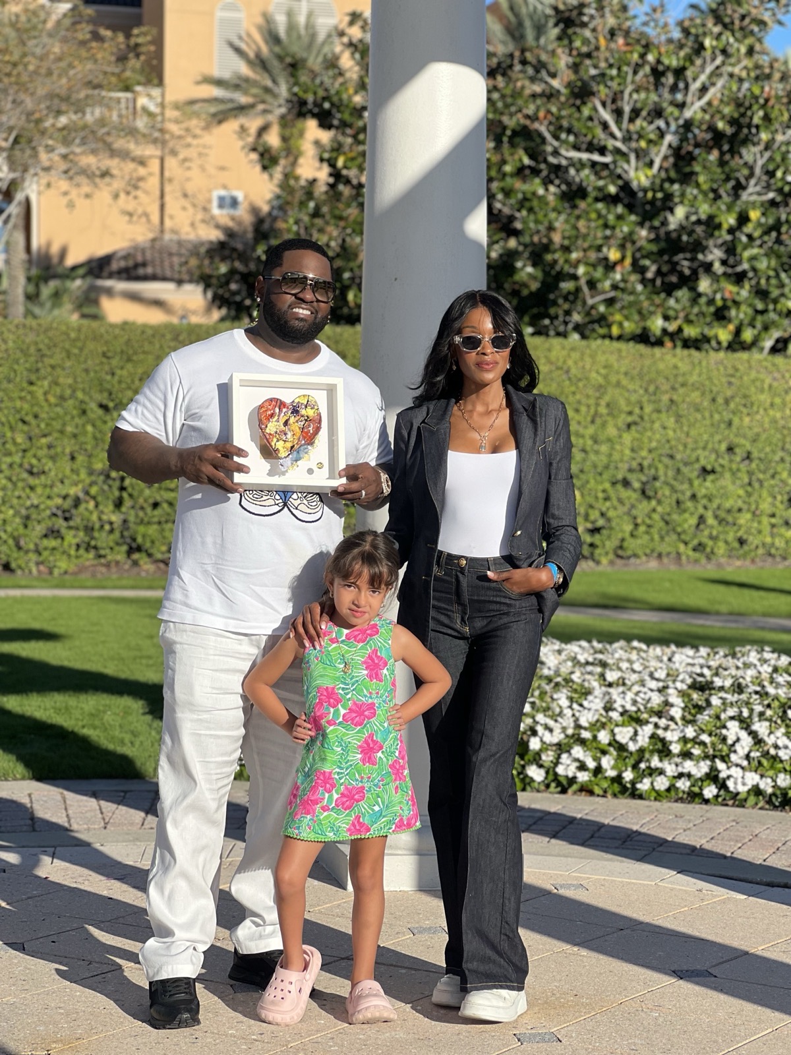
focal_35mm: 77
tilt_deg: +0.2
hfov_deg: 19.1
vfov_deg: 25.3
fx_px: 2346
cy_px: 528
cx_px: 396
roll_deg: -2.5
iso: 32
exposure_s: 1/774
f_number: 2.8
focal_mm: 9
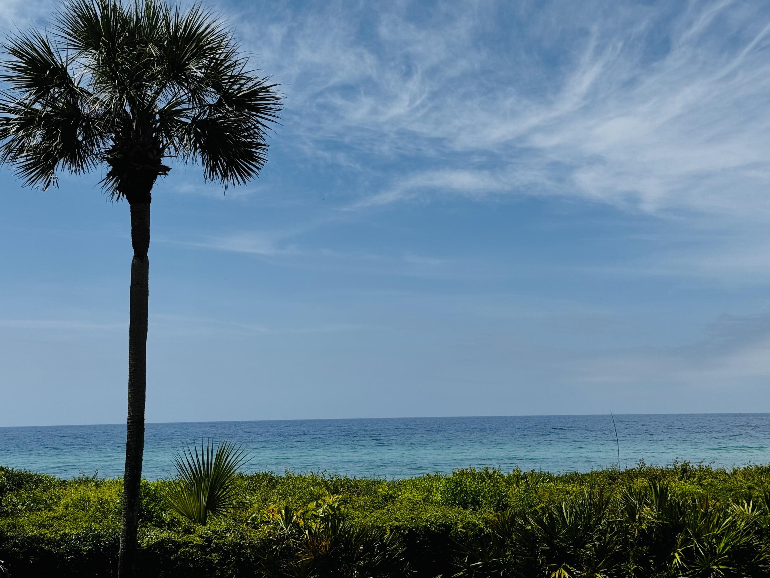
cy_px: 289
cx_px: 385
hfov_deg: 39.7
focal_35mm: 48
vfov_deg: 30.3
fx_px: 1068
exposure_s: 1/10526
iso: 80
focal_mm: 6.76
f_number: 1.78
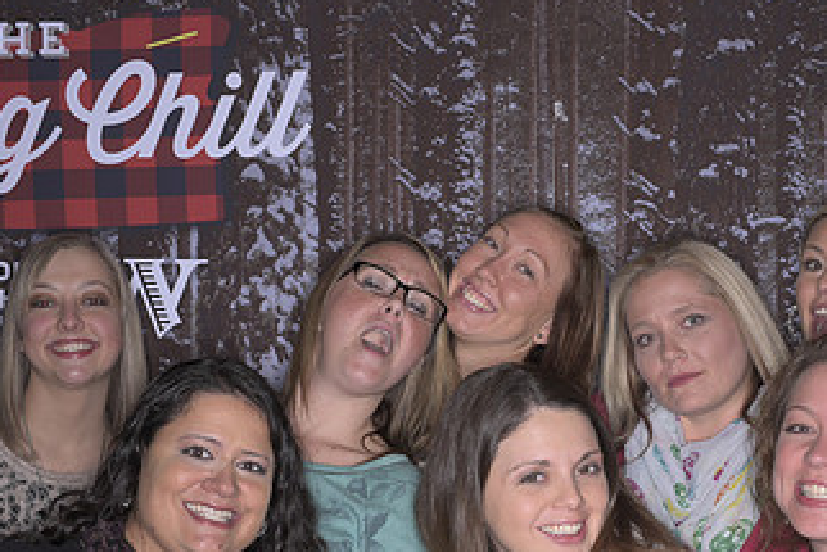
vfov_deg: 21.3
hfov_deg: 31.6
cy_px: 461
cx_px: 555
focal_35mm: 63
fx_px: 1448
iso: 64
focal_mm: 35
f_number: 11
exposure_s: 1/250
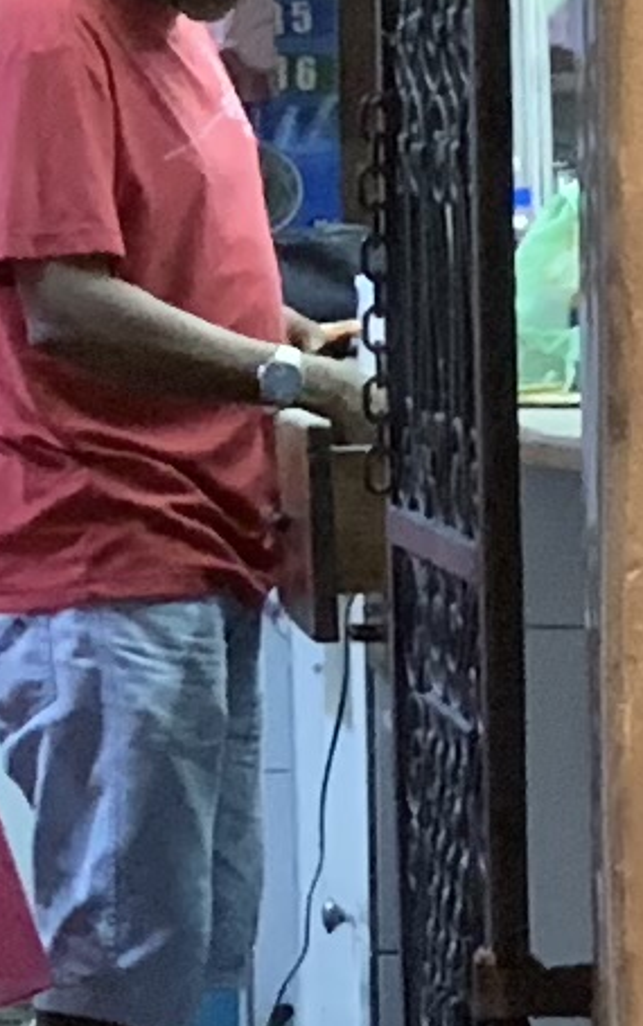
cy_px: 83
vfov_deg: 8.6
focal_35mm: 244
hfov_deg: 5.3
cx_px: -341
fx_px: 6831
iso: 320
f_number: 1.8
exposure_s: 1/40
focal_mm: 4.25
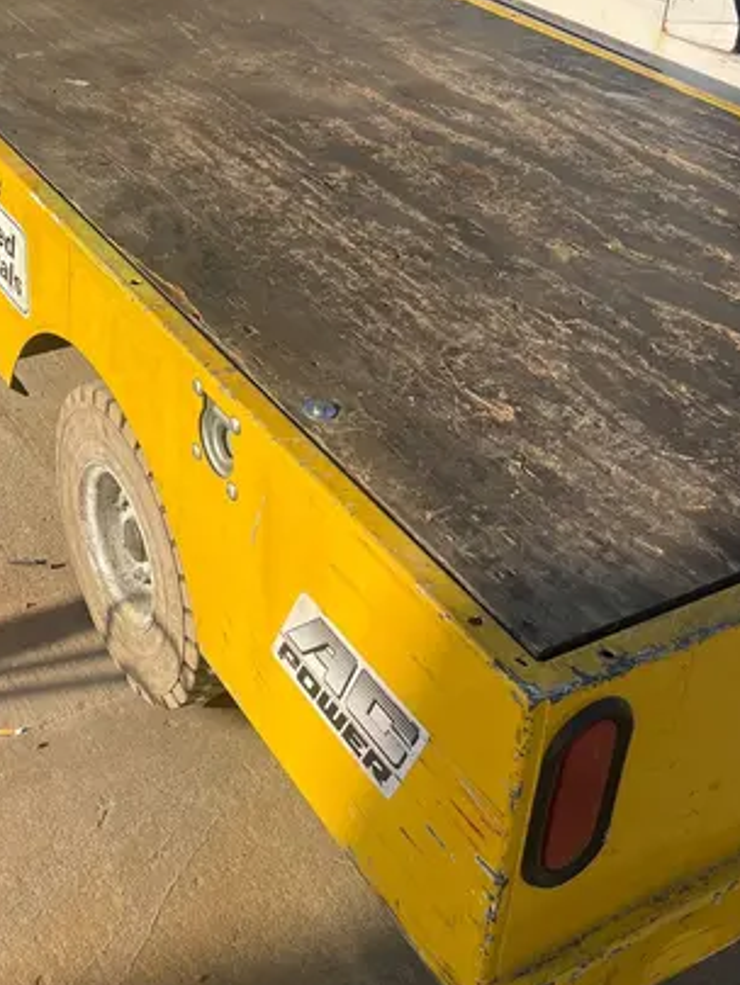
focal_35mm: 47
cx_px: 112
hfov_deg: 29.9
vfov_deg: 38.8
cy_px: 191
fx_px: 1339
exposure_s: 1/2755
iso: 50
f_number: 1.6
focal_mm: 5.1
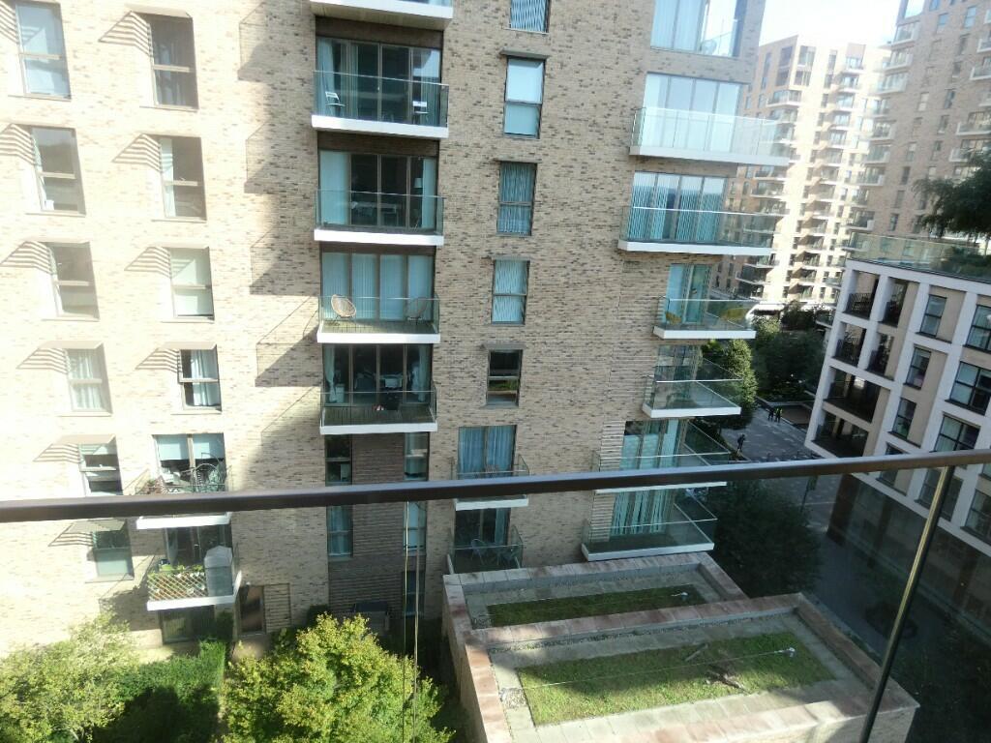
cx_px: 496
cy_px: 372
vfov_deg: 66.0
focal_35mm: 20
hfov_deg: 81.7
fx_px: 573
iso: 80
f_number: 2.8
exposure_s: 1/320
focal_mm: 3.6
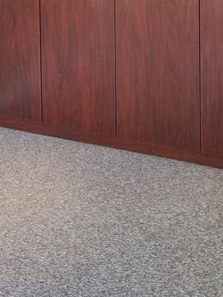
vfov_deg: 28.2
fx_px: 515
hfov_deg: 24.3
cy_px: -57
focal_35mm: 60
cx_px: 149
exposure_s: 1/50
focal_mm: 4.69
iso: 250
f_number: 1.8
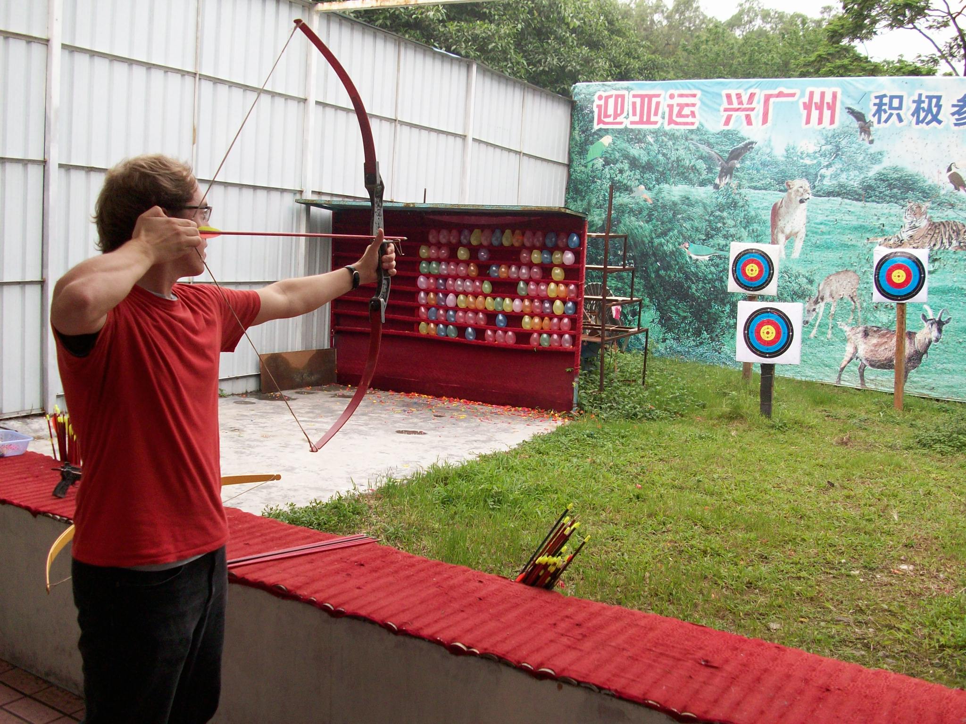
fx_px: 949
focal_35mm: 34
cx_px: 483
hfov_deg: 54.0
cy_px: 362
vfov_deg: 41.8
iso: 106
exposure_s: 1/60
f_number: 2.8
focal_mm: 5.7
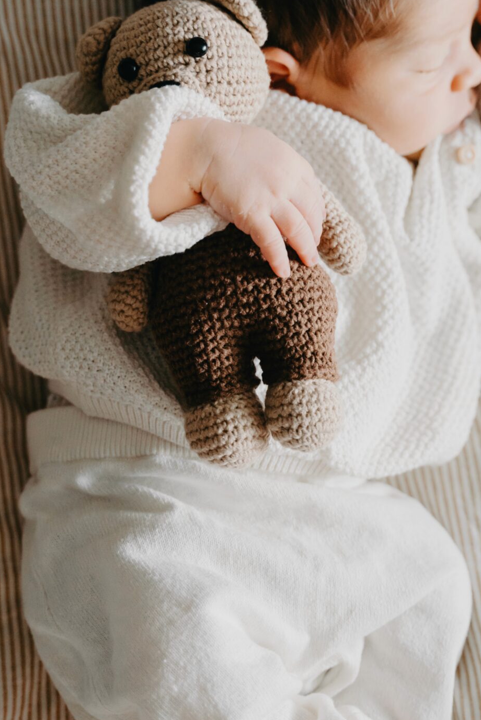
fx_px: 1562
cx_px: 312
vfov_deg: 26.0
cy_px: 348
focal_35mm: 78
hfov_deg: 17.5
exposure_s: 1/60
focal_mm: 42
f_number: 2.8
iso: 1000
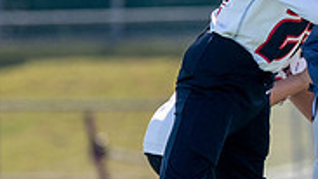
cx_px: 474
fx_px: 6460
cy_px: 74
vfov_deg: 1.6
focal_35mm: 766
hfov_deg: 2.8
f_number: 2.8
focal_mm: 127
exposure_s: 1/4000
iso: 320
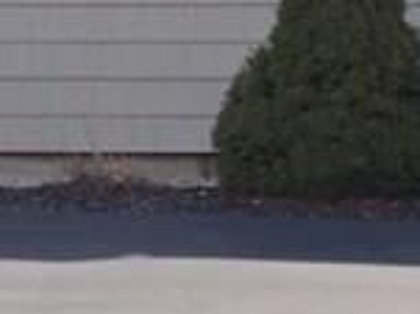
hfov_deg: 5.1
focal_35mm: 387
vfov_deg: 3.8
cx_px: 86
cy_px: 156
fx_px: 4692
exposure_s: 1/160
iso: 100
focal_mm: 10.3
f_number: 4.9
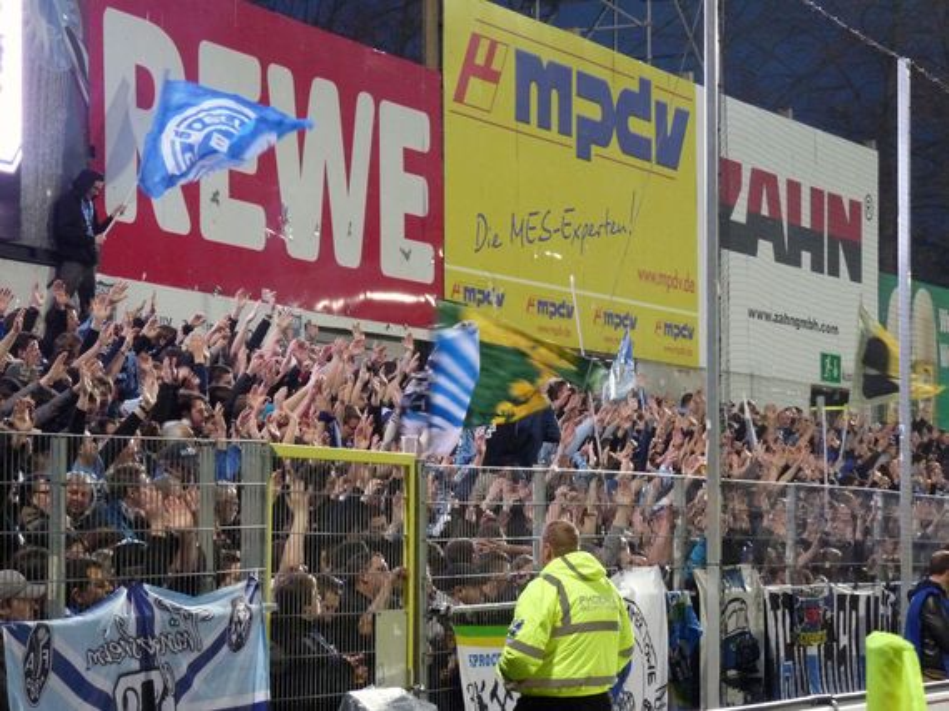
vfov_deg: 13.6
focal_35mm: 109
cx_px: 474
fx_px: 2987
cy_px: 356
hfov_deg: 18.1
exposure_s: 1/40
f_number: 3.6
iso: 800
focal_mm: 19.4
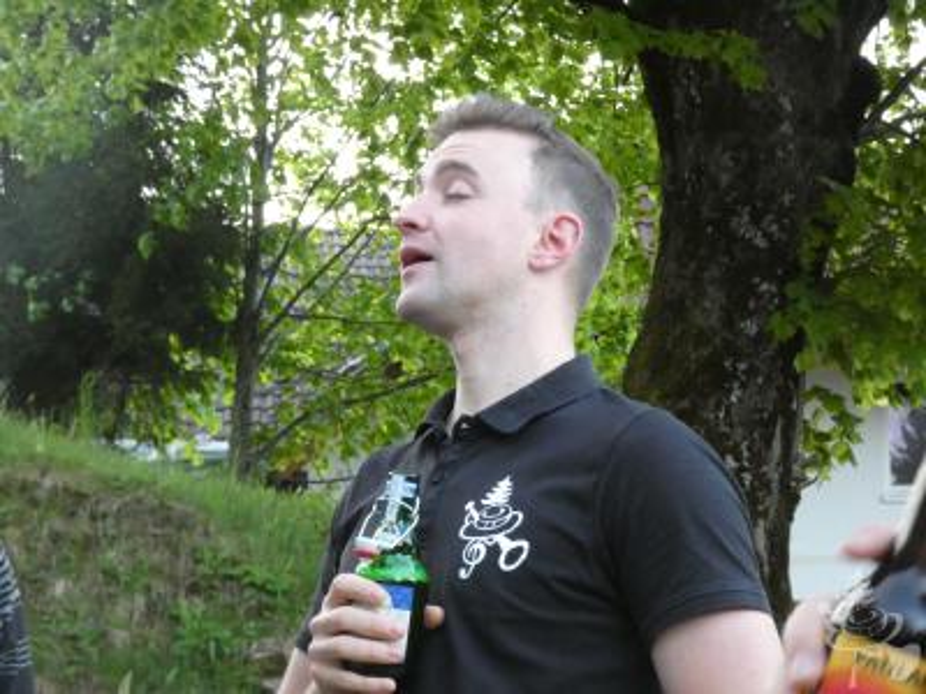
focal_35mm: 98
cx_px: 463
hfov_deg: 20.0
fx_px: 2622
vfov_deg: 15.1
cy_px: 347
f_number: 4.8
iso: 1250
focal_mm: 17.5
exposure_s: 1/80
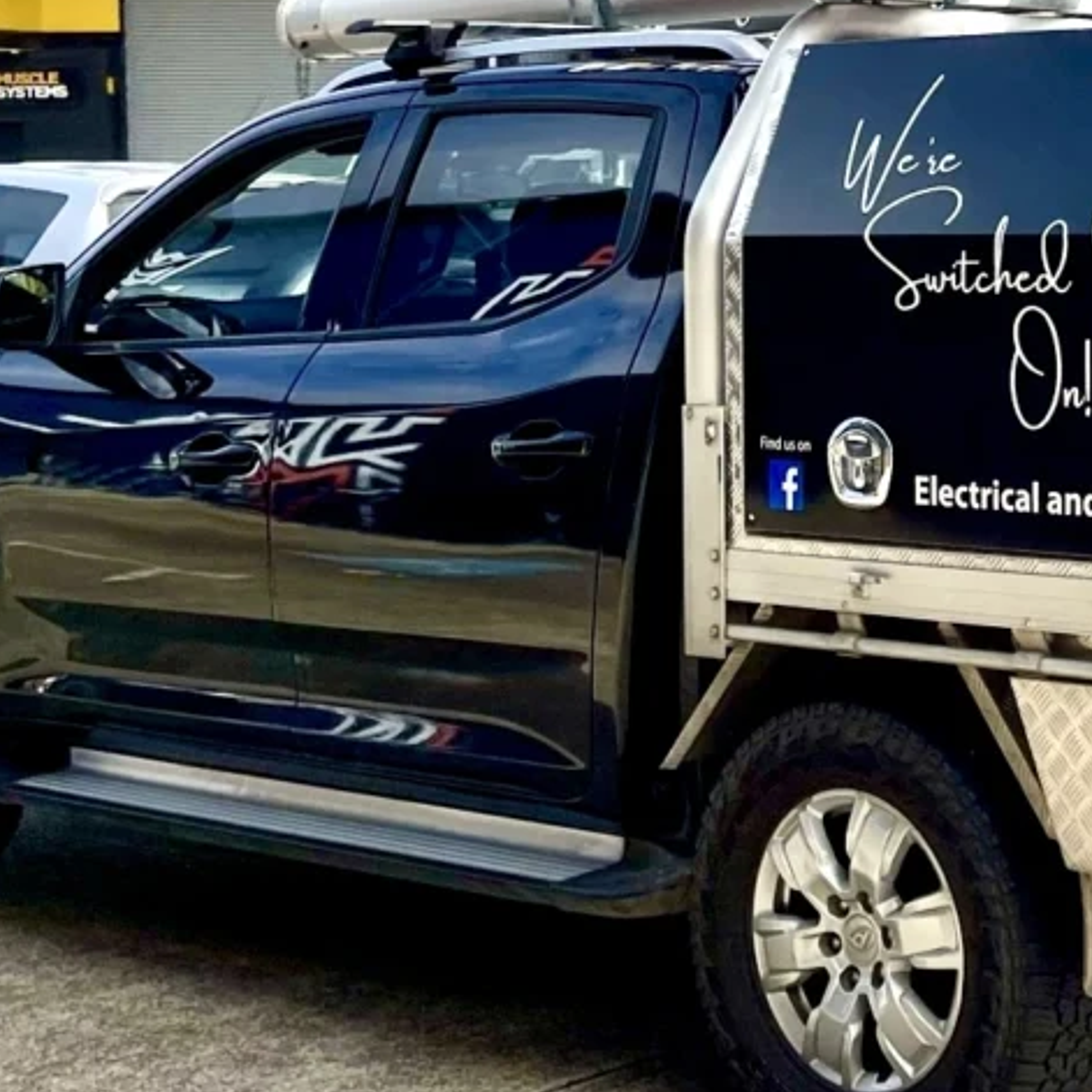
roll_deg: -0.2
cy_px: 410
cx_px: 1029
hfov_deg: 32.0
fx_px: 1785
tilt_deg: -4.2
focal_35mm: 50
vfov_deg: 33.9
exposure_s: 1/3788
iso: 32
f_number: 1.6
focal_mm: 5.1
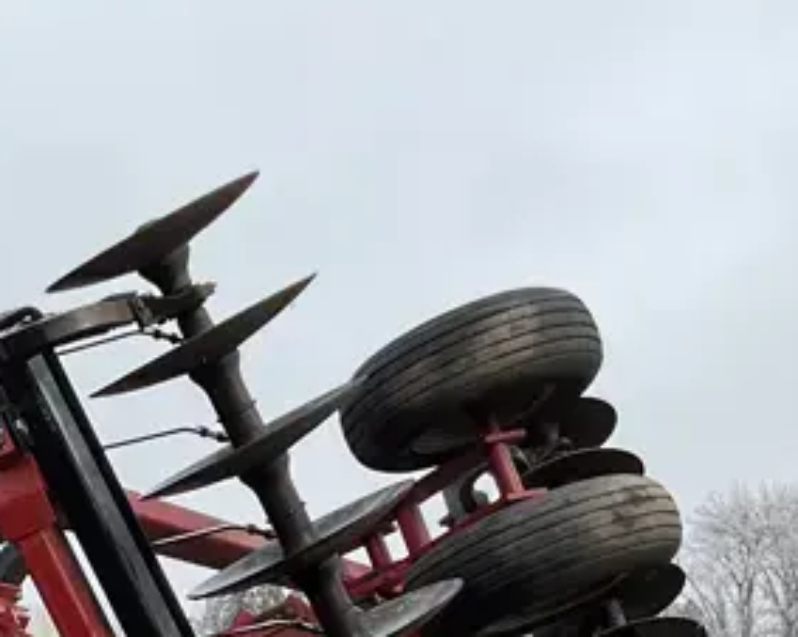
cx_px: -121
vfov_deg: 15.1
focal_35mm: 96
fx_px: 2266
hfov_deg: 19.0
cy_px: 896
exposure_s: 1/1144
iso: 25
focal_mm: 3
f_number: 1.8
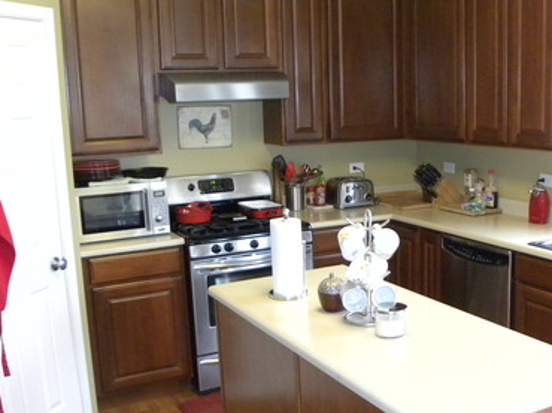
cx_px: 368
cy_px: 248
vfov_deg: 32.1
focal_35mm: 45
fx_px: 717
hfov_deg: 41.5
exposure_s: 1/30
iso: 400
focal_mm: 4.6
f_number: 2.8
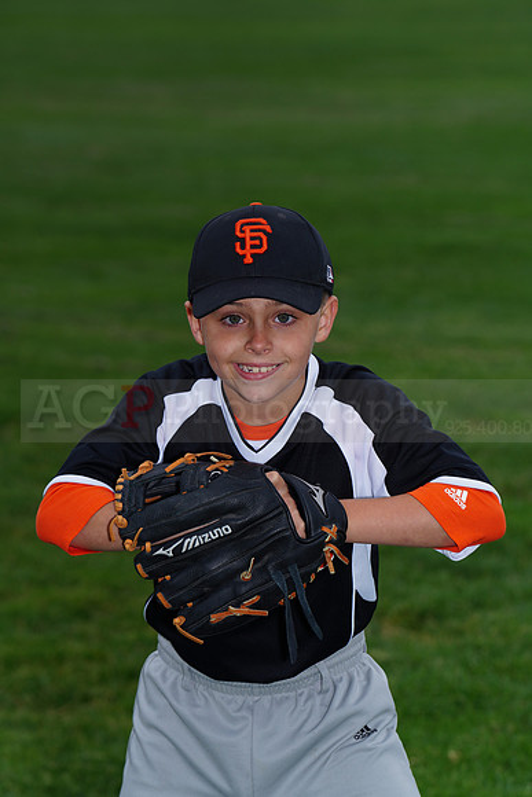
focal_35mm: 195
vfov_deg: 10.5
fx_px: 4320
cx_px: 266
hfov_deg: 7.0
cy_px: 398
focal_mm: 195
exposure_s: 1/200
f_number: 8
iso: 200
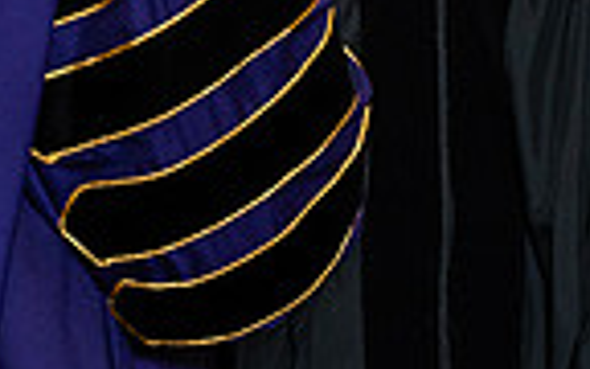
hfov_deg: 7.3
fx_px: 4631
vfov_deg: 4.6
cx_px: 119
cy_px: -10
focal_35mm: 288
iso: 1250
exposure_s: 1/200
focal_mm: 70
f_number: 5
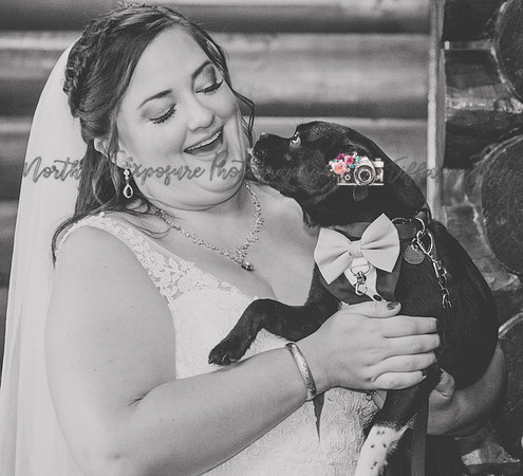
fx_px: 2912
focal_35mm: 178
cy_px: 238
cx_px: 234
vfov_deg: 9.3
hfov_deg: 10.3
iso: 3600
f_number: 4.8
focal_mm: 98
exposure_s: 1/60
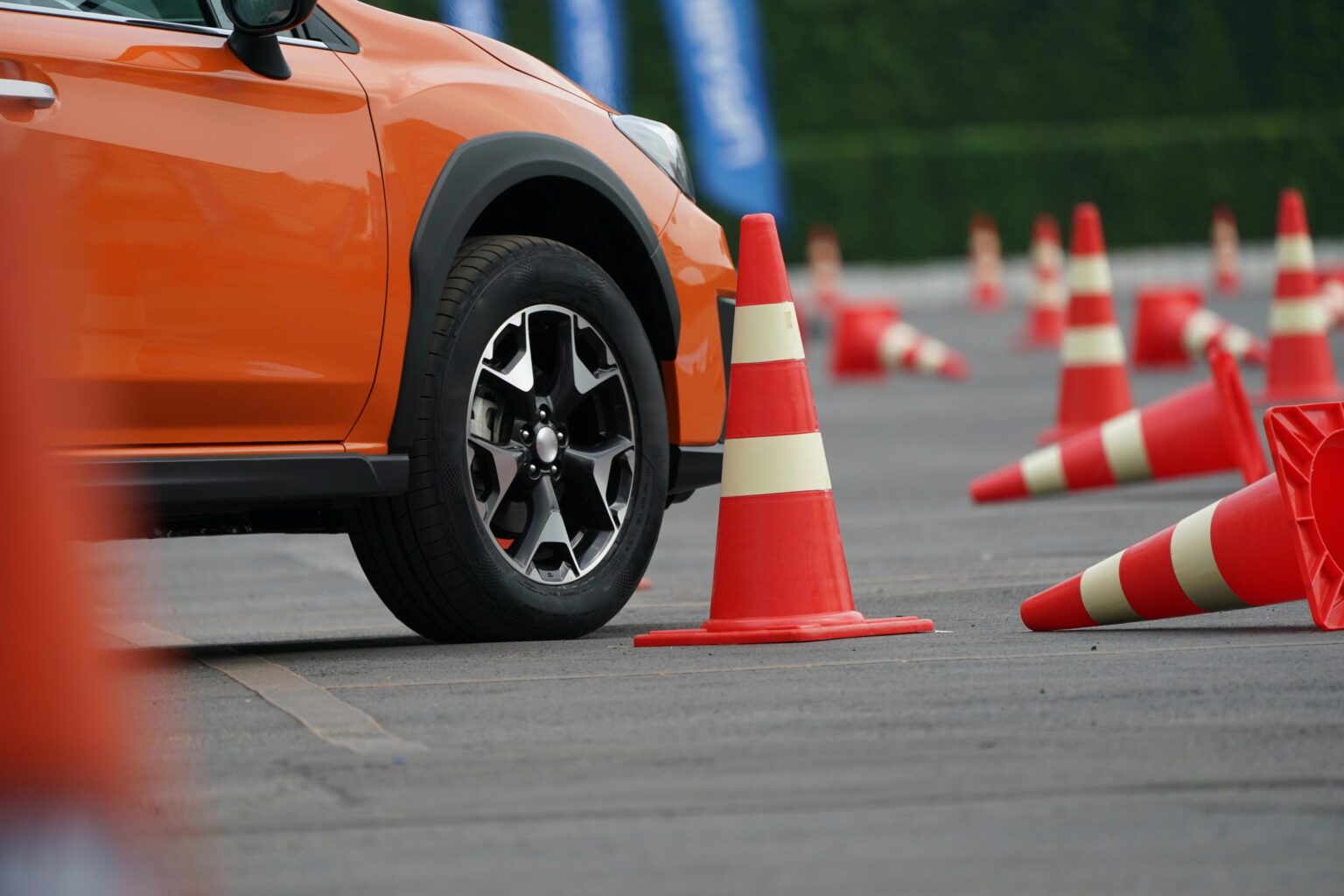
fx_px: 14932
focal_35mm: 400
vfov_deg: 3.4
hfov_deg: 5.2
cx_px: 672
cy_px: 448
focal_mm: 400
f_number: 5.6
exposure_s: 1/500
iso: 250
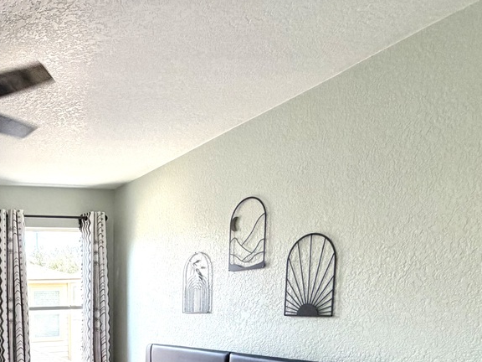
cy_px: 369
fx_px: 487
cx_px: 14
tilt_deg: -7.4
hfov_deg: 45.5
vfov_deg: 36.3
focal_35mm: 35
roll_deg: +2.3
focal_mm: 2.22
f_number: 2.2
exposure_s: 1/120
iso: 250
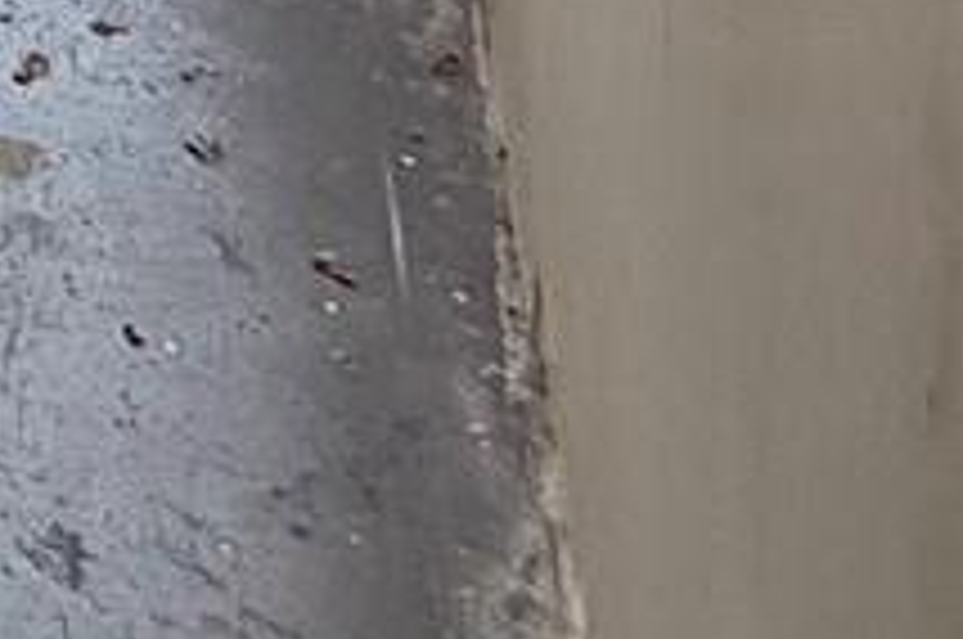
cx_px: -1305
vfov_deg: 9.8
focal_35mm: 109
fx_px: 2911
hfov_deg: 13.8
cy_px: -1215
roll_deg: +2.1
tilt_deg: -7.0
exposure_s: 1/742
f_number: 2.2
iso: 64
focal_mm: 2.22
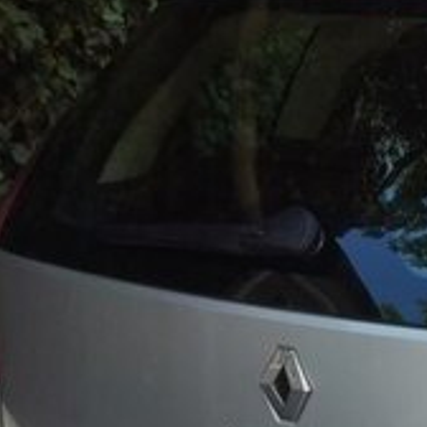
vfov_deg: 17.7
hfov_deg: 17.4
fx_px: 1312
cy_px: 494
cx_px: 549
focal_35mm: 94
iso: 50
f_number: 2
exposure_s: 1/241
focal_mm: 3.79
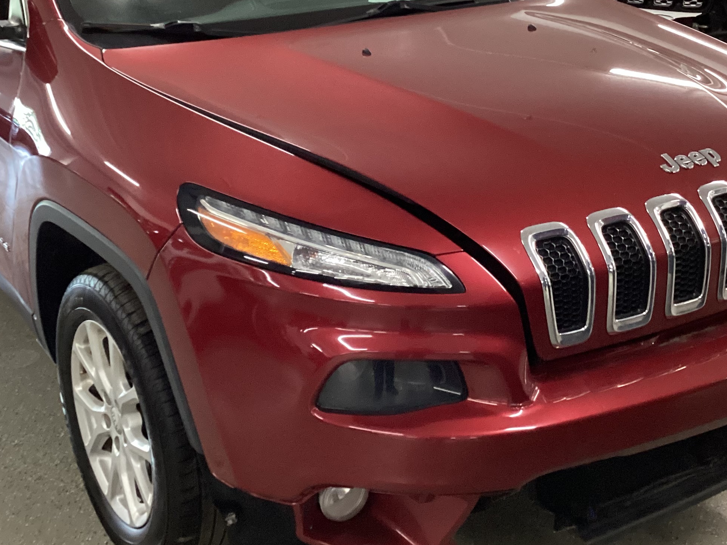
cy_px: 198
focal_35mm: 52
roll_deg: +1.7
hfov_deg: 36.8
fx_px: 1092
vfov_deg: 27.9
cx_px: 350
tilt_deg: -20.4
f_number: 2.4
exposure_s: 1/50
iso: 320
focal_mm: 3.3
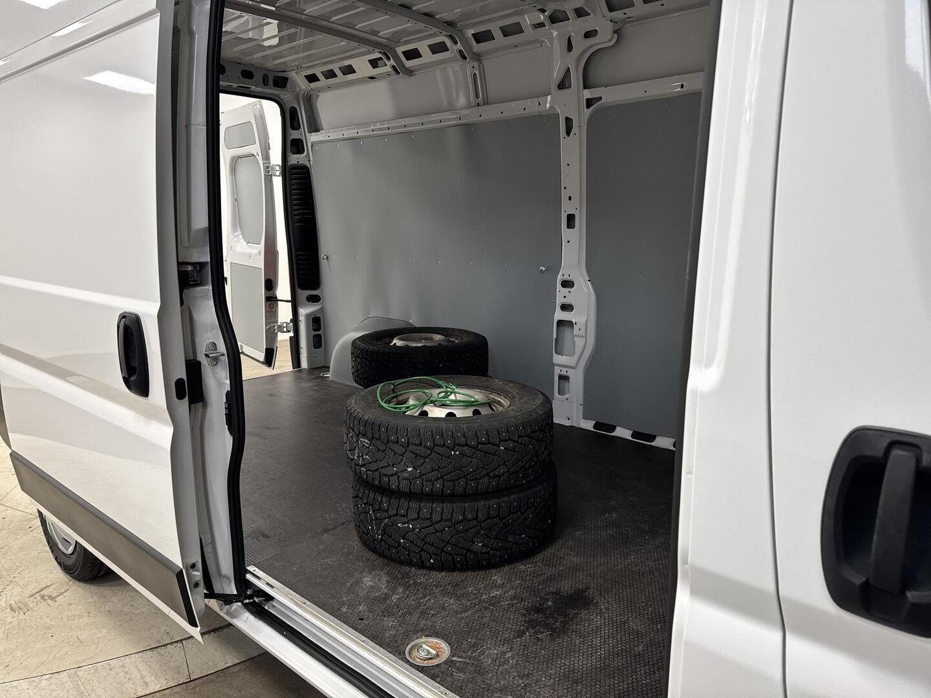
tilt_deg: -9.5
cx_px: 466
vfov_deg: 56.8
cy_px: 349
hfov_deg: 71.6
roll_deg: +2.0
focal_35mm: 24
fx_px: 645
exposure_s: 1/81
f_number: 1.78
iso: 200
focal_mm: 6.76
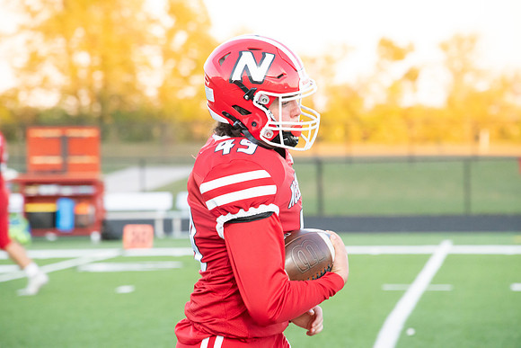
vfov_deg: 4.6
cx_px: 260
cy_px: 174
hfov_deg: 6.9
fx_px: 4342
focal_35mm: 300
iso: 8000
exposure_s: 1/400
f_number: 9
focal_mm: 300
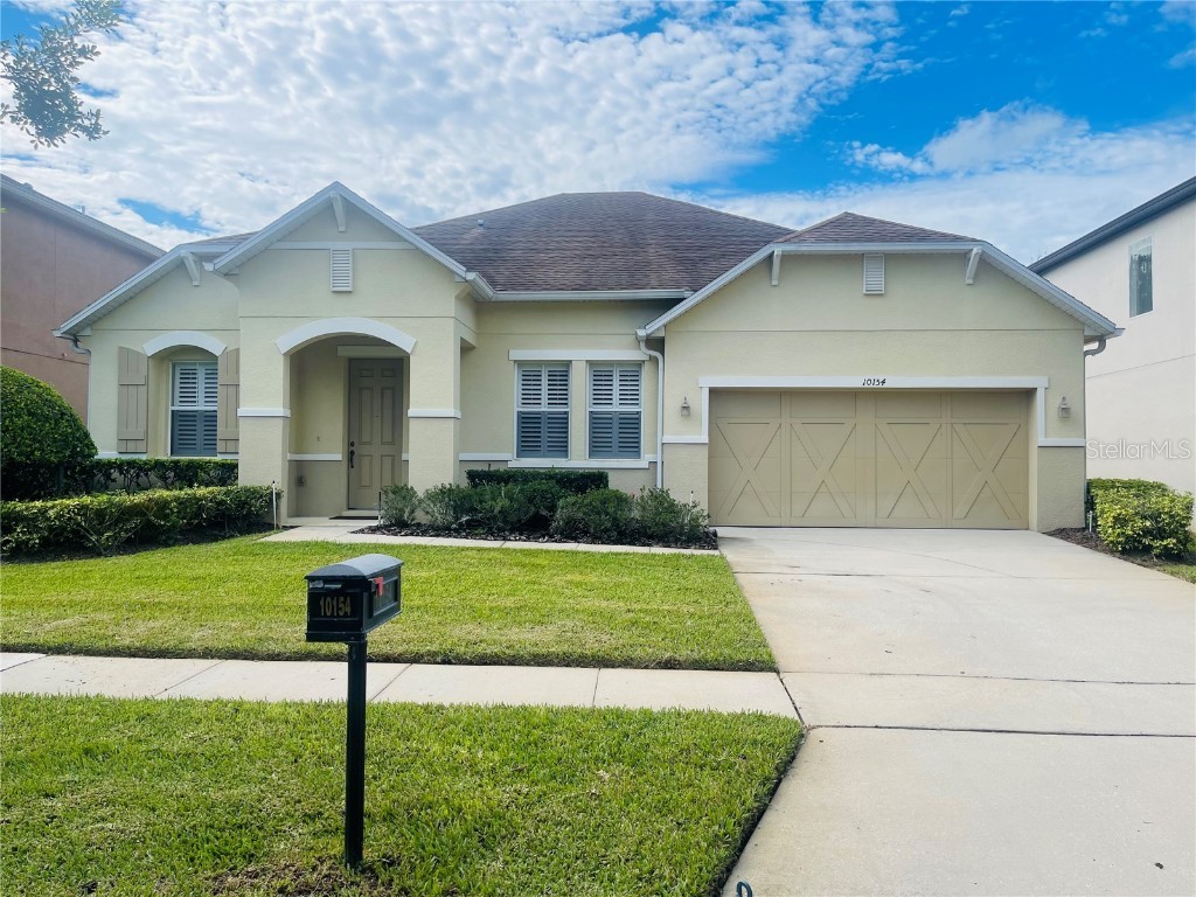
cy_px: 448
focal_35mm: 26
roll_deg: -0.6
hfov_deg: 67.3
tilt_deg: -0.2
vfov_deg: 53.1
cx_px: 598
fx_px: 898
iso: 32
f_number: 1.6
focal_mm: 5.1
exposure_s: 1/2786
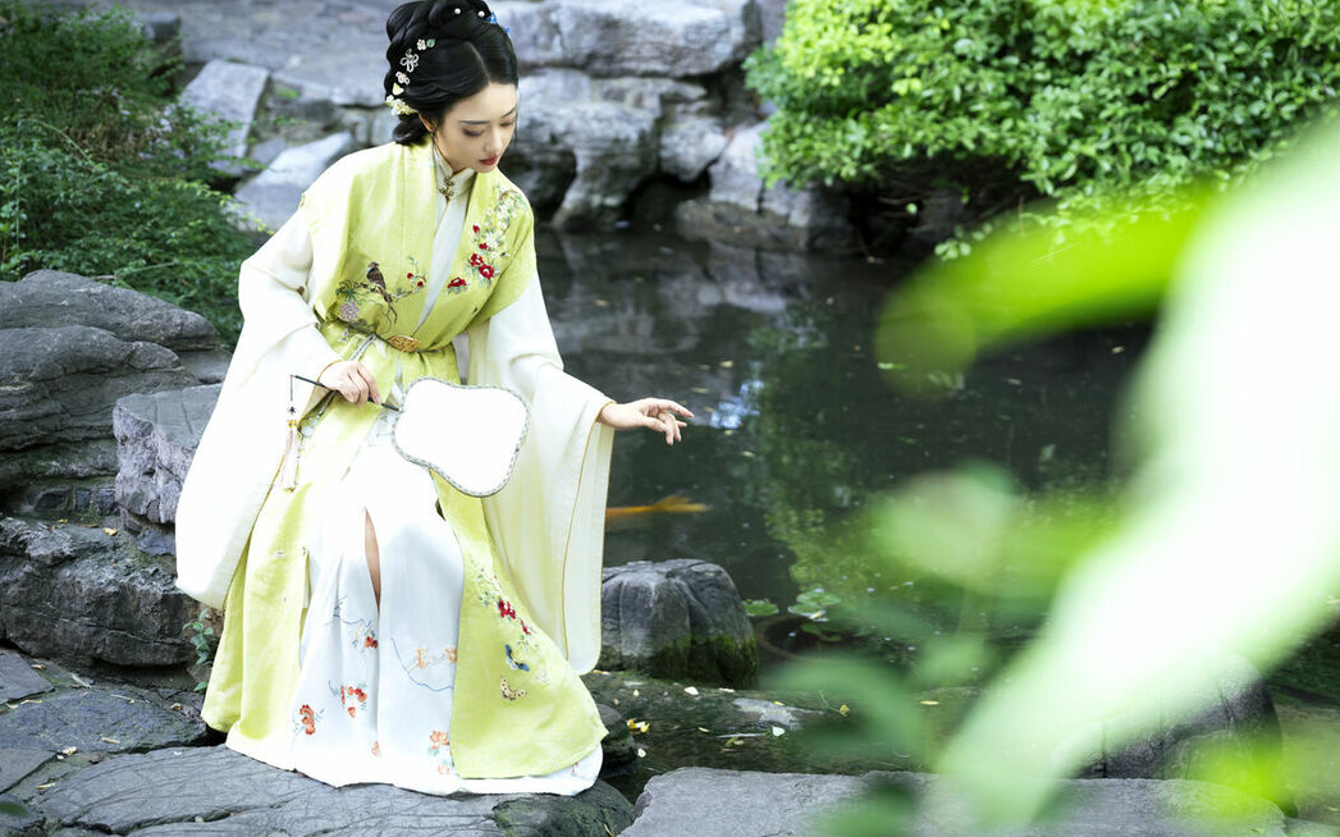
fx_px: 3250
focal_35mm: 89
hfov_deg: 23.3
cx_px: 671
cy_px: 401
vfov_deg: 14.7
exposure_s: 1/200
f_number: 4
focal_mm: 87
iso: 800
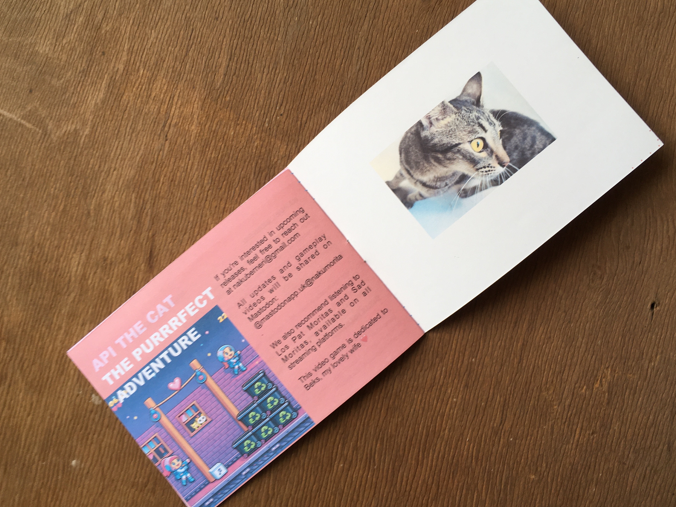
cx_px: 349
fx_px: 644
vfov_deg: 42.9
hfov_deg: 55.3
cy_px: 240
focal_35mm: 33
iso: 25
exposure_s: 1/100
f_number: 2.2
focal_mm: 4.15
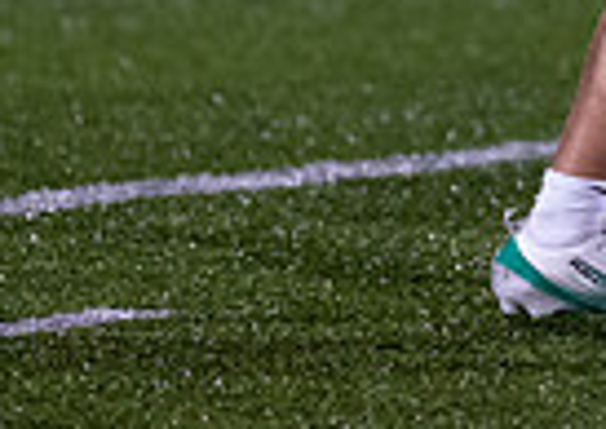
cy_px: -605
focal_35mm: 1120
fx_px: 19219
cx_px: 1164
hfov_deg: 1.8
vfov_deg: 1.3
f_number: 1.8
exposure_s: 1/1250
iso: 1600
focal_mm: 135
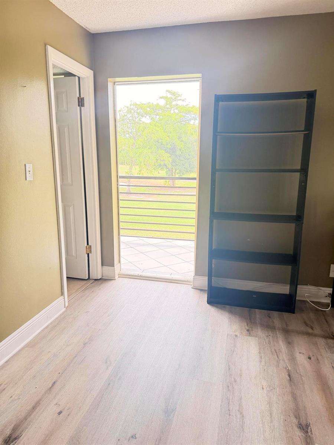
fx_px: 309
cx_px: 167
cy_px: 222
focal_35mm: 24
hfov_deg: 56.8
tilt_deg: -12.6
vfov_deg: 71.6
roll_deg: -0.7
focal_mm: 6.76
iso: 200
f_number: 1.78
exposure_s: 1/60
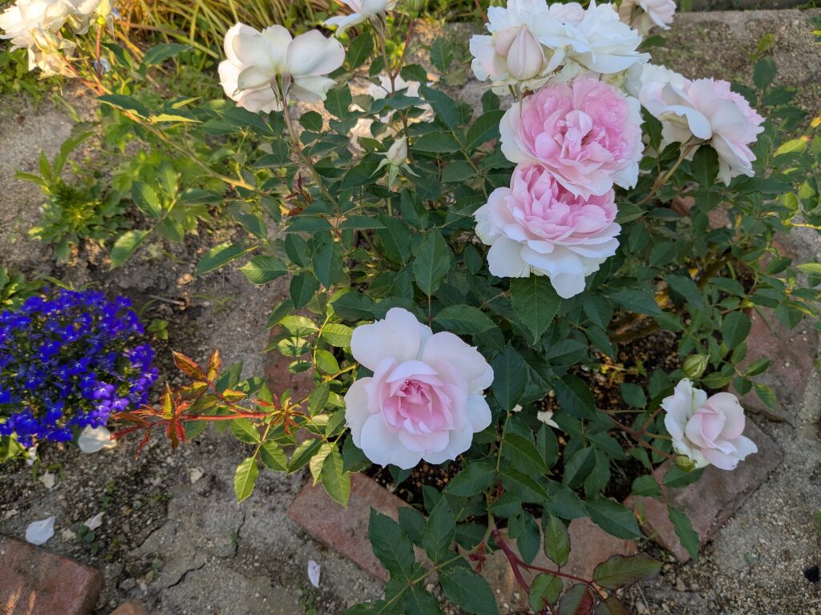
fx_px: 640
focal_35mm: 27
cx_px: 410
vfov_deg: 51.4
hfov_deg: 65.3
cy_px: 308
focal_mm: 4.38
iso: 42
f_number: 1.73
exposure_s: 1/615
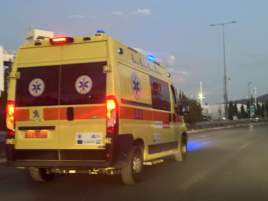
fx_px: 372
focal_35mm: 48
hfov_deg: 39.7
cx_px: 134
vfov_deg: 30.3
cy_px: 100
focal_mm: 6.86
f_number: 1.78
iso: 500
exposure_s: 1/37
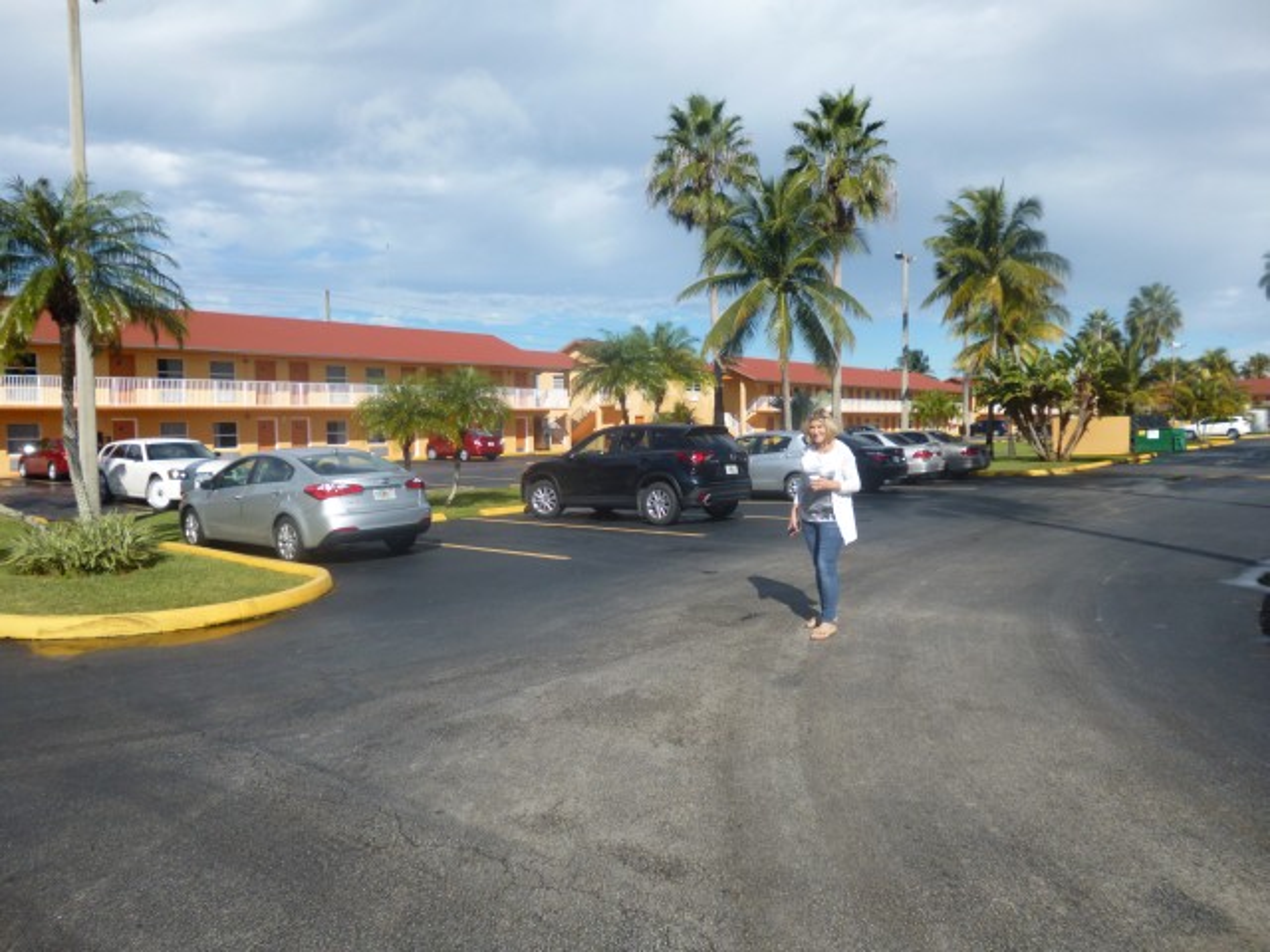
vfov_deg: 56.8
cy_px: 476
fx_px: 881
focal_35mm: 24
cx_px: 635
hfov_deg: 71.6
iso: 100
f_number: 9
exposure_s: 1/200
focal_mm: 4.3
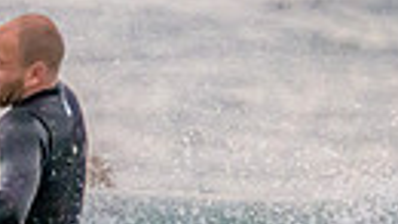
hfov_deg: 0.6
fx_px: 39422
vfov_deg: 0.3
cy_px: 357
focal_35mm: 3737
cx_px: -410
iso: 12800
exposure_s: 1/2000
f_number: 11
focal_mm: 800
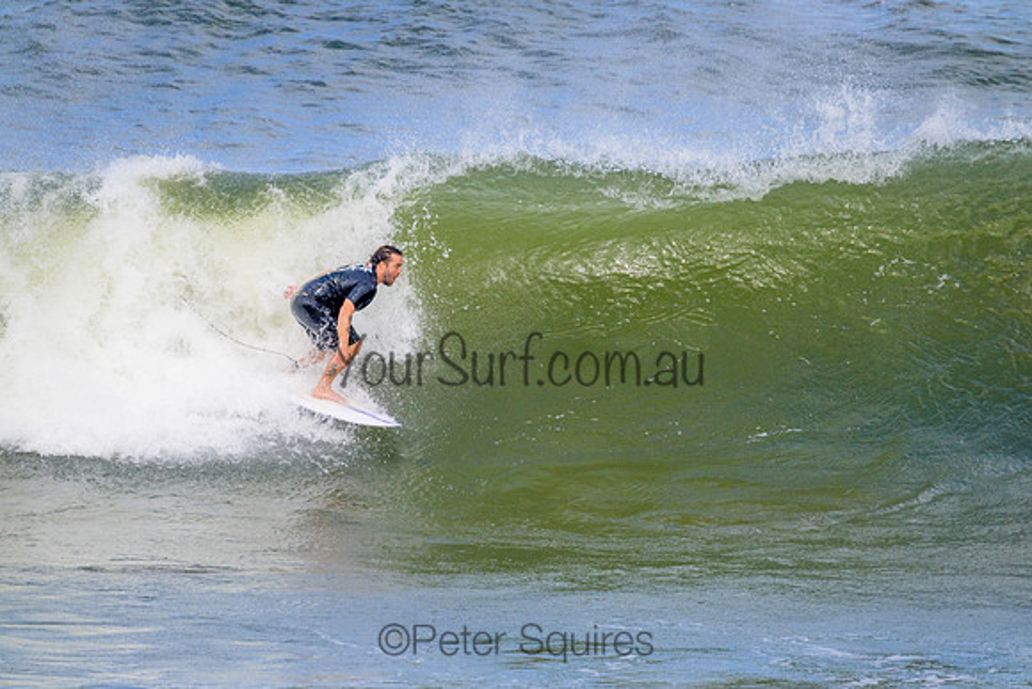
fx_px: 22938
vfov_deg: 1.7
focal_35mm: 800
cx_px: 516
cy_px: 344
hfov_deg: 2.6
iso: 1000
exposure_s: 1/2000
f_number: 11
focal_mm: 800
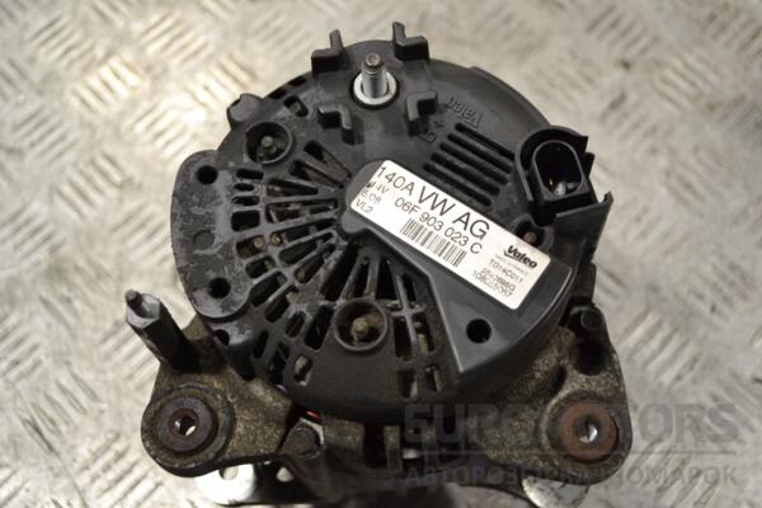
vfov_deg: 29.9
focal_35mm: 45
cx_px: 381
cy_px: 254
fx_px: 952
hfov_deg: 43.6
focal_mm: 30
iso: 160
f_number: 4.5
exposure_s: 1/30
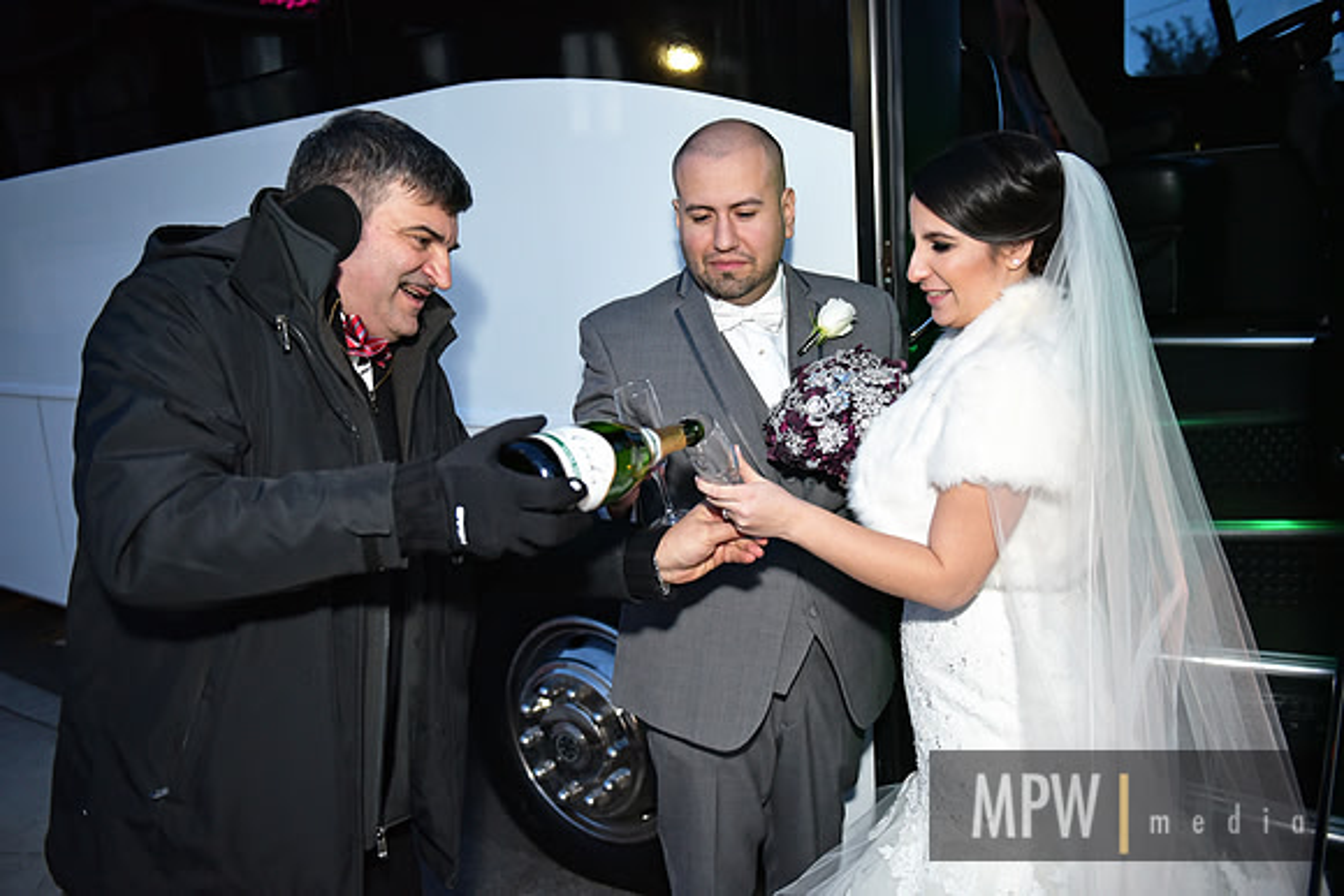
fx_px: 1158
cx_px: 672
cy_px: 448
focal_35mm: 31
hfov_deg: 60.3
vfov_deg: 42.3
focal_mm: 31
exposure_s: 1/125
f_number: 2.8
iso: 2000
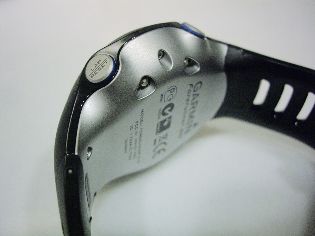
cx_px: 158
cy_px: 118
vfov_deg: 37.7
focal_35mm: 38
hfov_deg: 49.0
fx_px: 346
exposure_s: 1/50
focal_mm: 7.9
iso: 400
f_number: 2.8
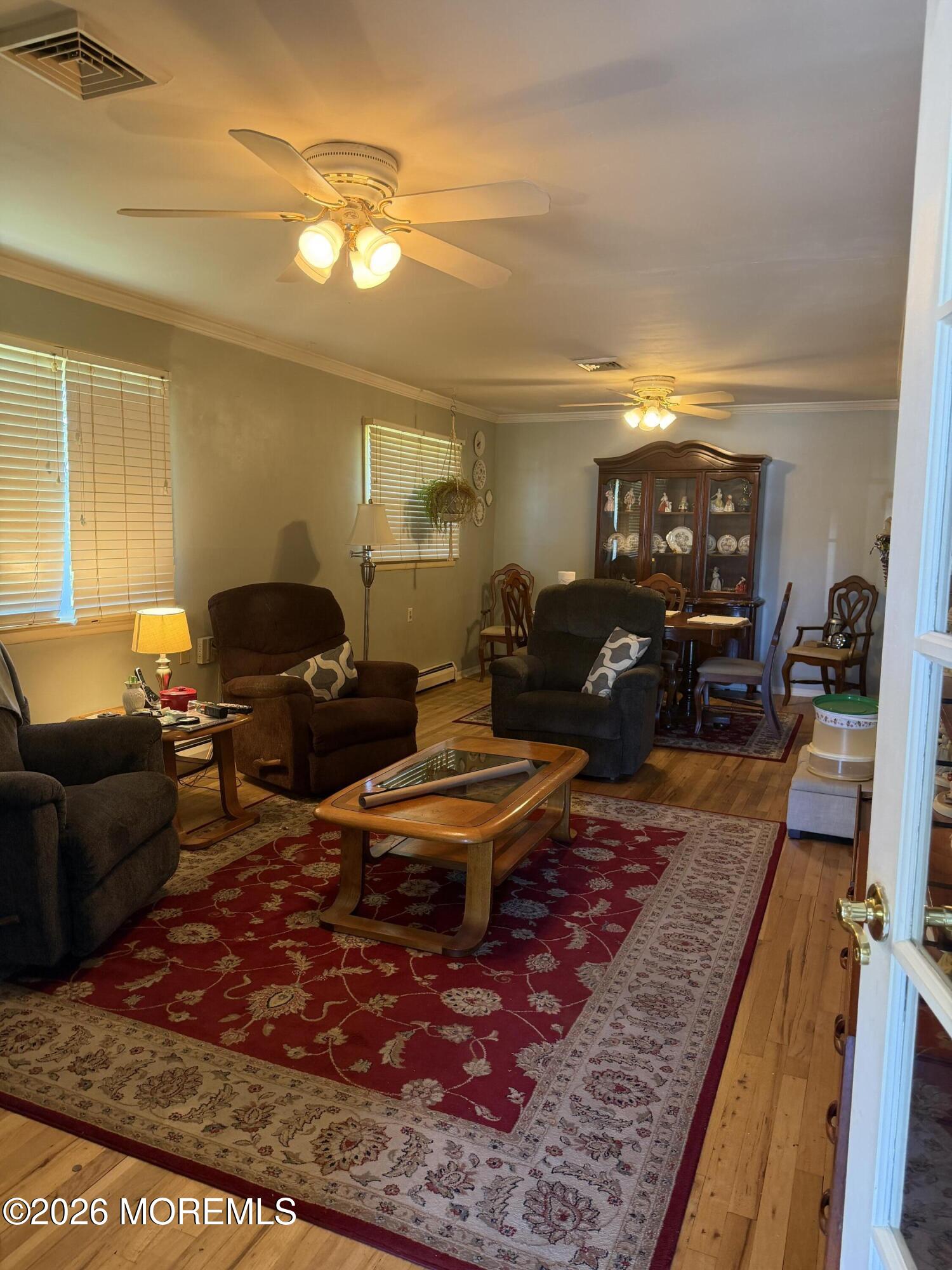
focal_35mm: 24
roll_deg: -2.4
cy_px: 635
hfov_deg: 56.8
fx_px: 880
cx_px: 476
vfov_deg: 71.6
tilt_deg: -6.9
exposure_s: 1/60
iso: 200
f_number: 1.78
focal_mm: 6.76
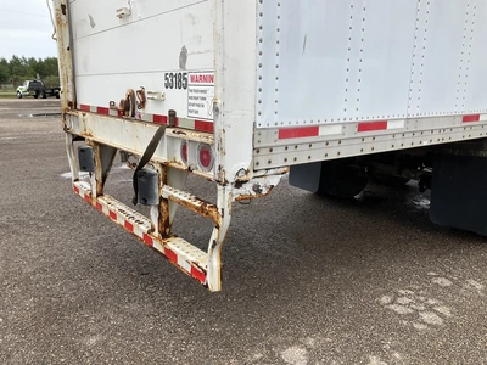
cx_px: 244
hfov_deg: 61.7
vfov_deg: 48.2
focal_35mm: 29
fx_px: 408
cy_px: 182
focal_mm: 3
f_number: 1.8
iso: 25
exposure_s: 1/650
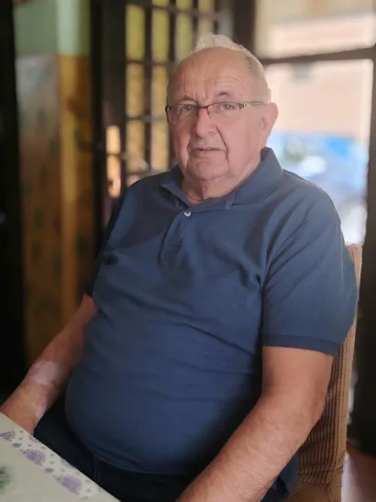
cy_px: 251
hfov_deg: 30.3
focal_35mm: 48
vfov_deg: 39.7
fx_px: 695
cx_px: 188
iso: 116
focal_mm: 5.25
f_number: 4
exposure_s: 1/33.3
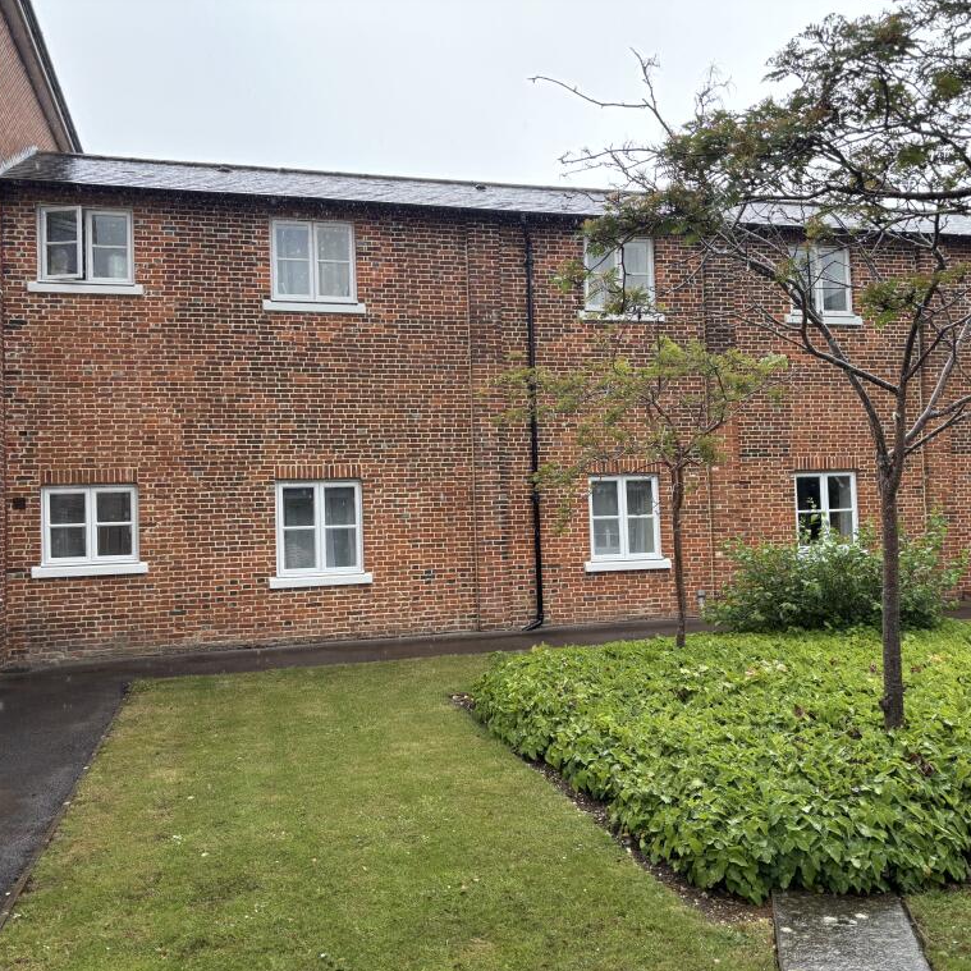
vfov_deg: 52.5
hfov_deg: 52.5
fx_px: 984
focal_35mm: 31
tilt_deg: +3.3
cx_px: 501
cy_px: 487
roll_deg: +2.7
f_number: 1.6
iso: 50
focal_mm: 5.96
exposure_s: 1/254
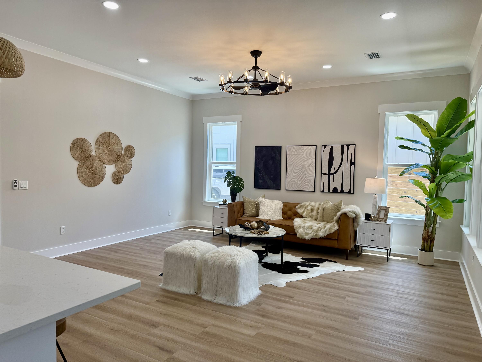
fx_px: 334
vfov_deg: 56.8
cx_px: 241
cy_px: 181
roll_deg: -1.2
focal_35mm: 24
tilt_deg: -1.8
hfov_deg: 71.6
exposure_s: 1/307
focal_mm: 6.76
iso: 100
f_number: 1.78
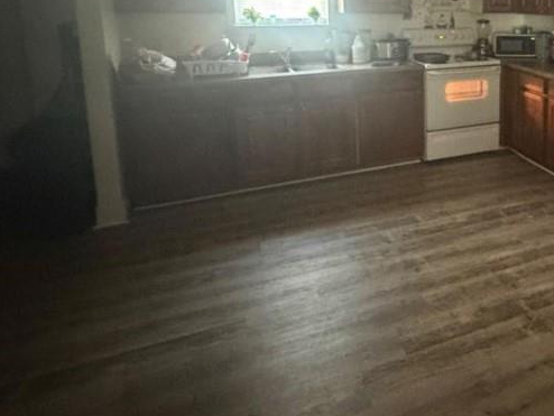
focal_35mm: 29
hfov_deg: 54.9
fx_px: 464
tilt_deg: -6.8
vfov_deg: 45.4
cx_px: 481
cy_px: 74
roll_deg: +0.0
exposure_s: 1/40
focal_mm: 2.22
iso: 1250
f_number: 2.2
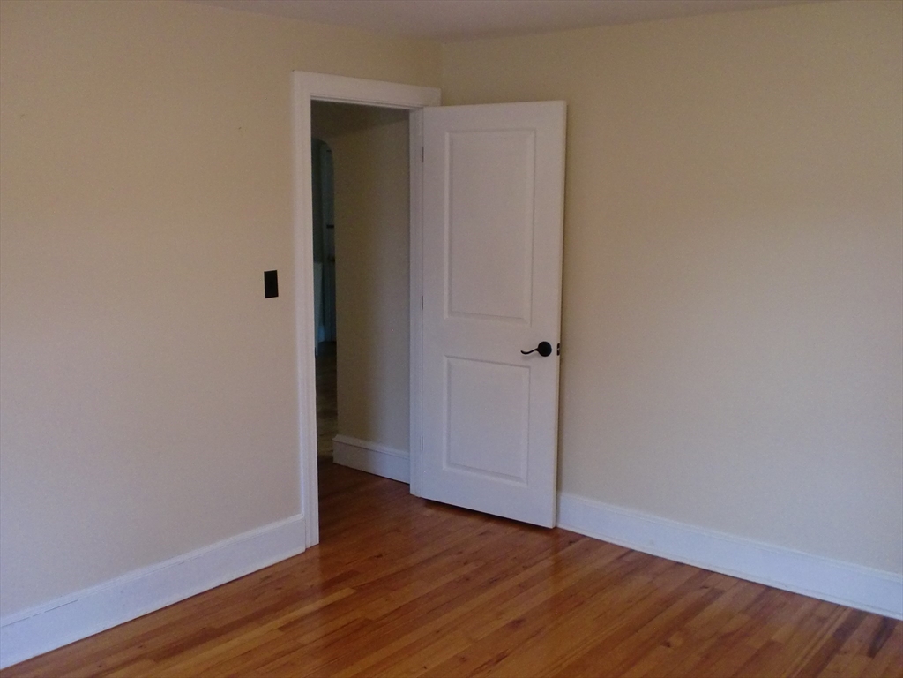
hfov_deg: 52.6
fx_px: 913
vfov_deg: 40.7
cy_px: 339
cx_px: 452
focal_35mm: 35
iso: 320
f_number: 3.1
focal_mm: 6.3
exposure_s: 1/60
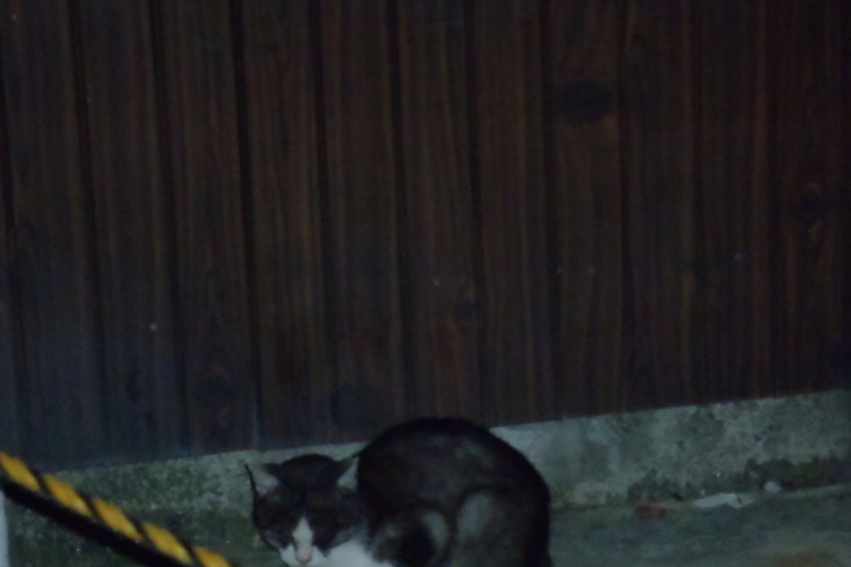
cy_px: 290
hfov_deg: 13.3
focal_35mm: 155
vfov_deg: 8.9
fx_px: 3663
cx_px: 441
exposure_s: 1/125
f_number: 5.9
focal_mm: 25
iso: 800
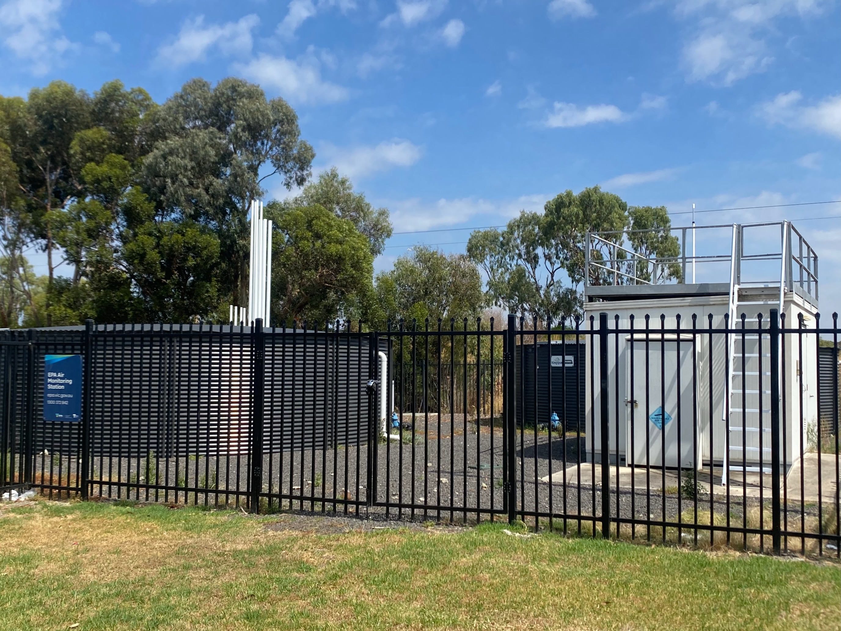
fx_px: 632
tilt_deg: +2.7
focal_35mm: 26
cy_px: 316
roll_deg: -1.5
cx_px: 420
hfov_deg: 67.3
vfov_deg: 53.1
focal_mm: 4.25
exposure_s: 1/3300
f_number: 1.8
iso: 32
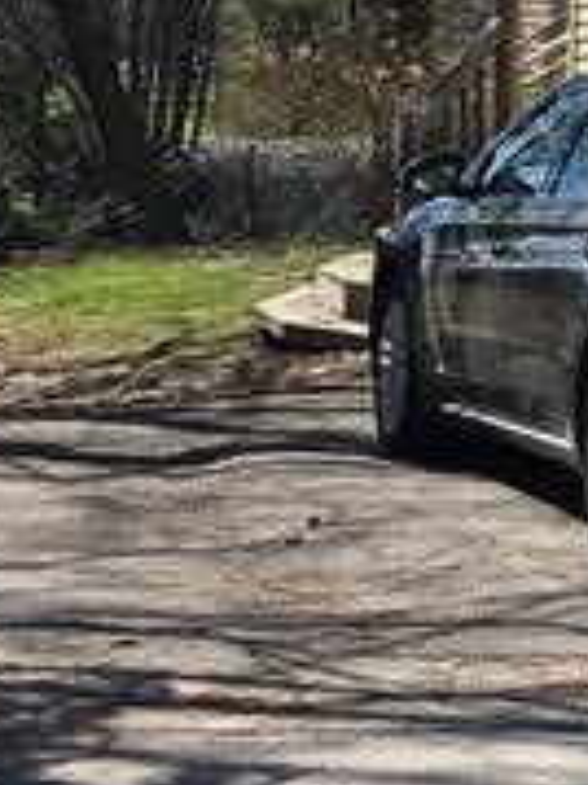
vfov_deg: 11.5
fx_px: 3764
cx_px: 1619
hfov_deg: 8.0
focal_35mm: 166
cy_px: -294
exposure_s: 1/1350
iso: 25
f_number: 2.2
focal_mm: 4.15
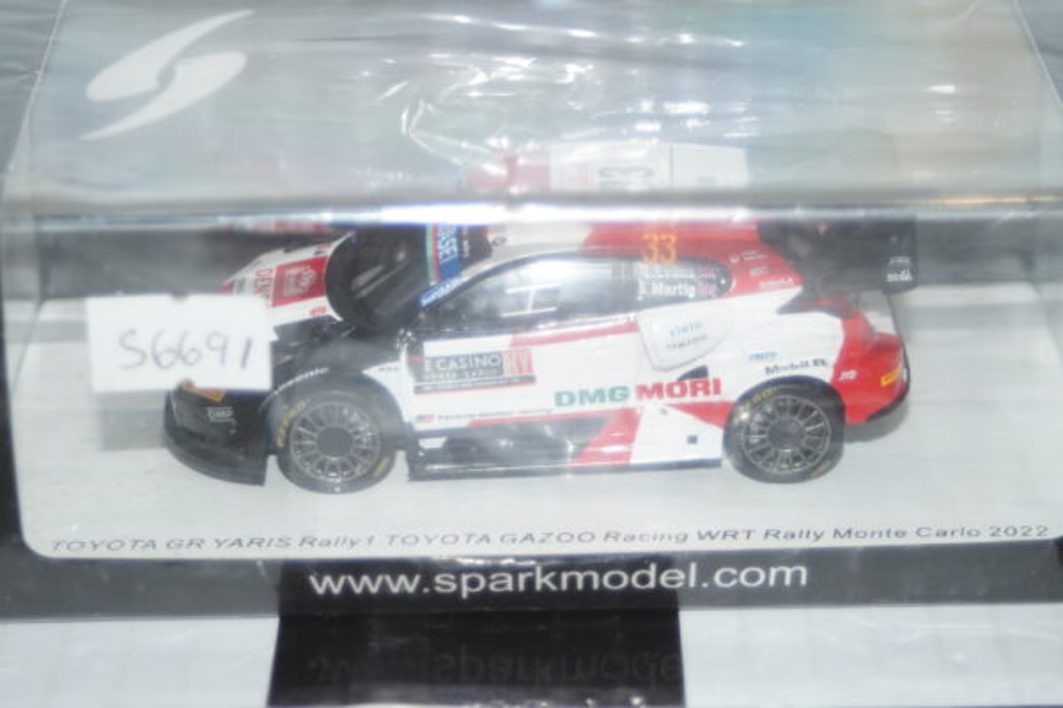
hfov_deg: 19.5
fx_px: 3100
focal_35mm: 105
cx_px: 532
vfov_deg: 13.0
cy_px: 354
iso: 400
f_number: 5.6
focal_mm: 70
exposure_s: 1/80
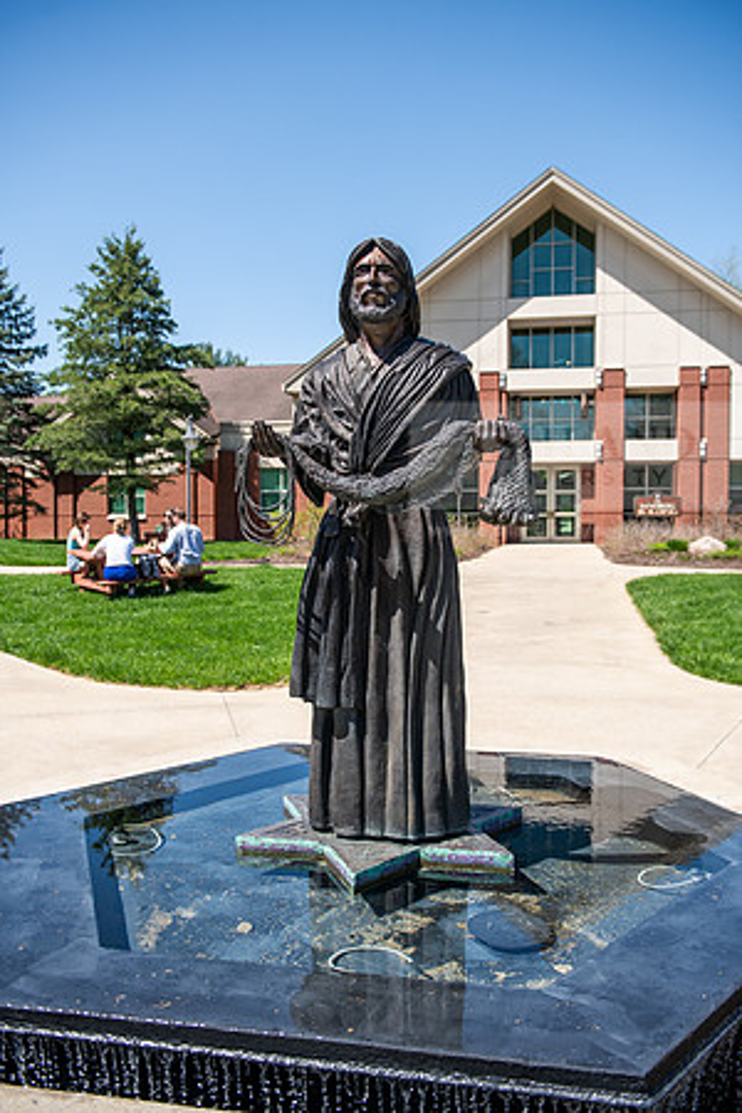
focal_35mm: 32
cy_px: 556
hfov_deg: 41.1
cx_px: 371
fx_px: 989
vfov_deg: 58.7
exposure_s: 1/800
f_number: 3.5
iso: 100
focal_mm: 32
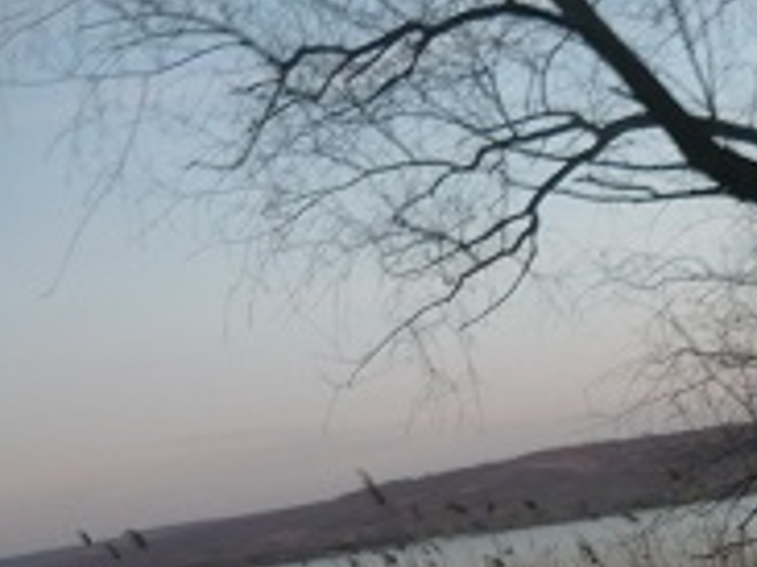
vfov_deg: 19.4
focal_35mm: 74
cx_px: 803
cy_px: 542
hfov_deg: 24.8
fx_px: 1617
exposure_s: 1/250
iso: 250
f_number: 2.8
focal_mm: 5.5
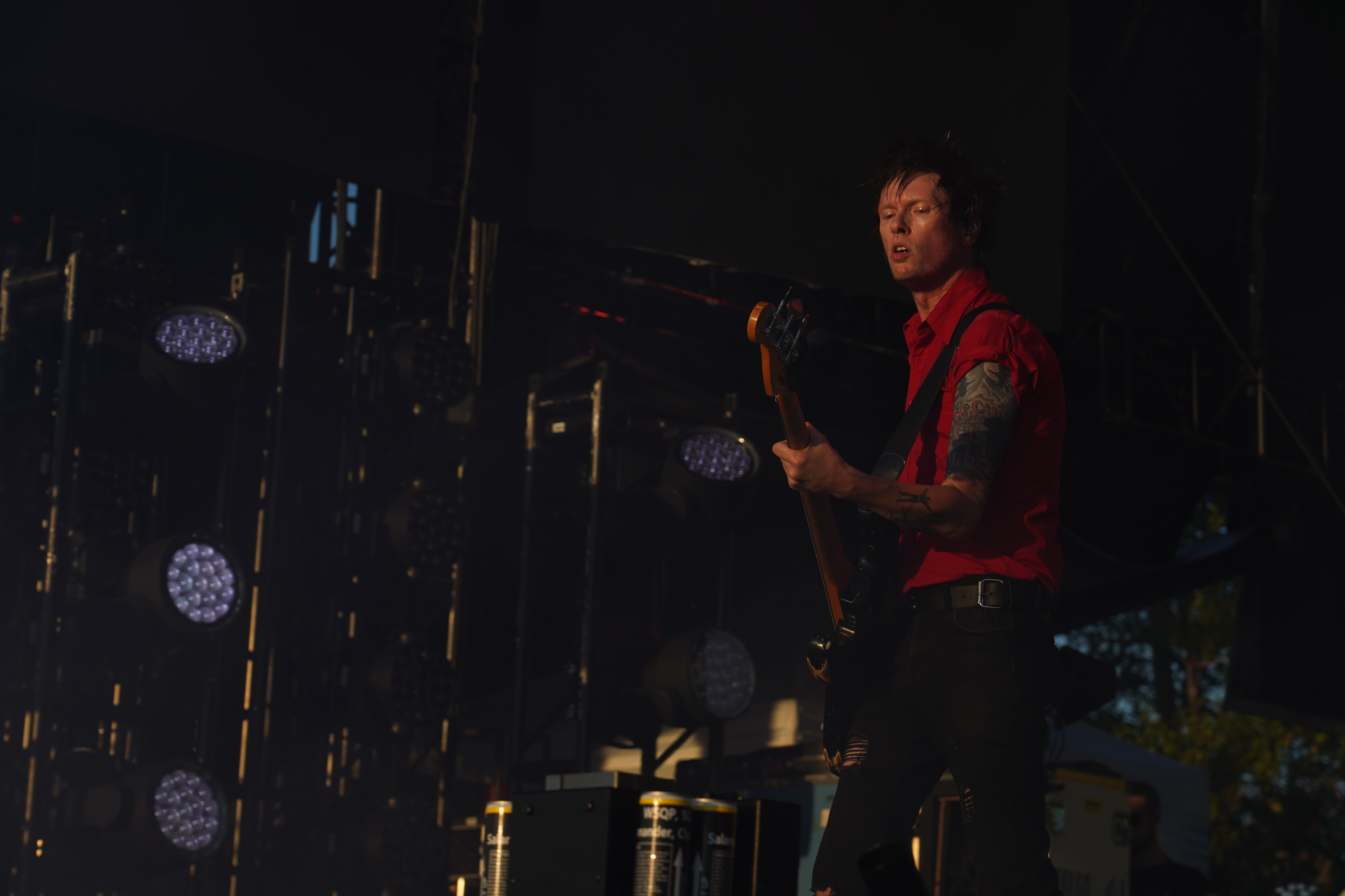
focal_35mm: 105
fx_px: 3923
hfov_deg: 19.5
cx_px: 672
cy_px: 448
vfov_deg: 13.0
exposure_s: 1/400
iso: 100
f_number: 7.1
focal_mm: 105
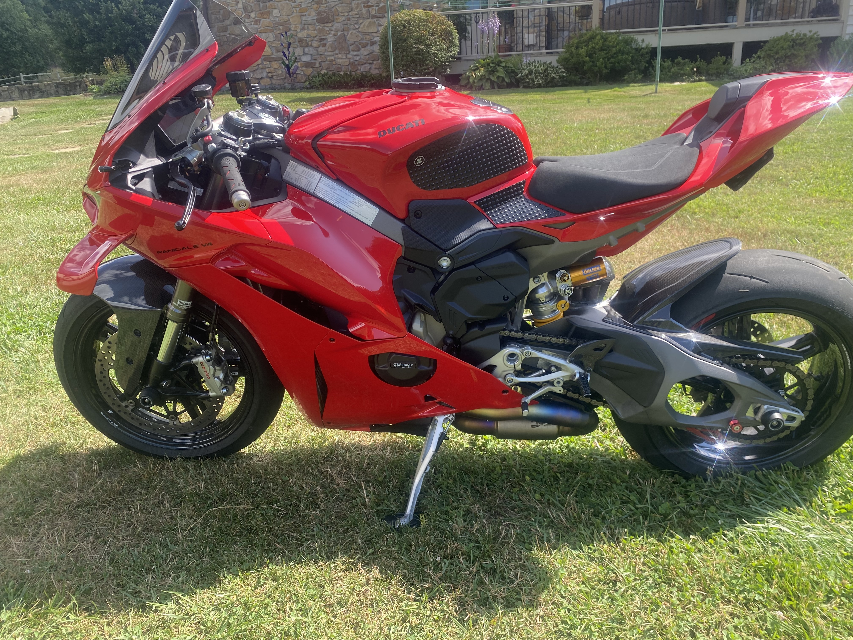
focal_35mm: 26
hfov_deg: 67.3
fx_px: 641
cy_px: 320
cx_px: 426
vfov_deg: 53.1
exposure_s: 1/582
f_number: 1.8
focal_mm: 4.25
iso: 32
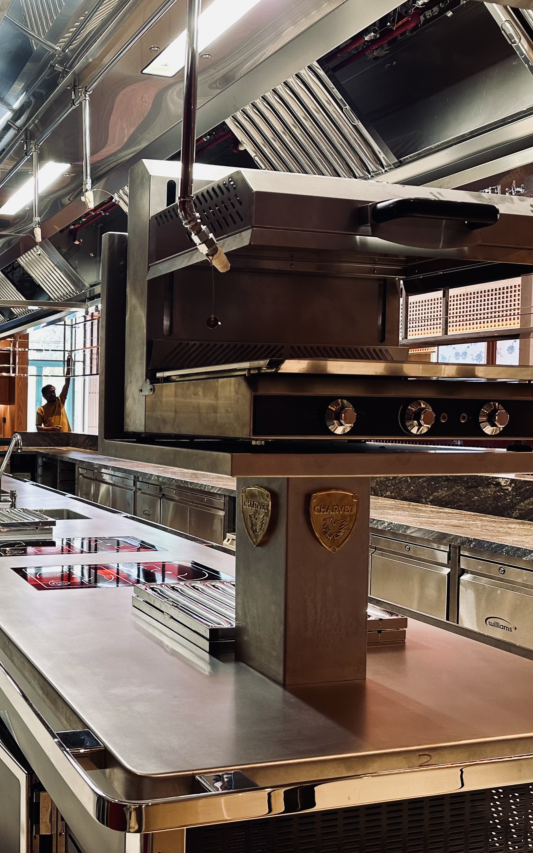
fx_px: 790
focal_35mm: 34
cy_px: 426
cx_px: 9
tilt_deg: -1.3
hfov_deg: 34.2
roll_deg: -1.5
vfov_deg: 56.7
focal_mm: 6.86
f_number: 1.78
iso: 125
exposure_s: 1/50
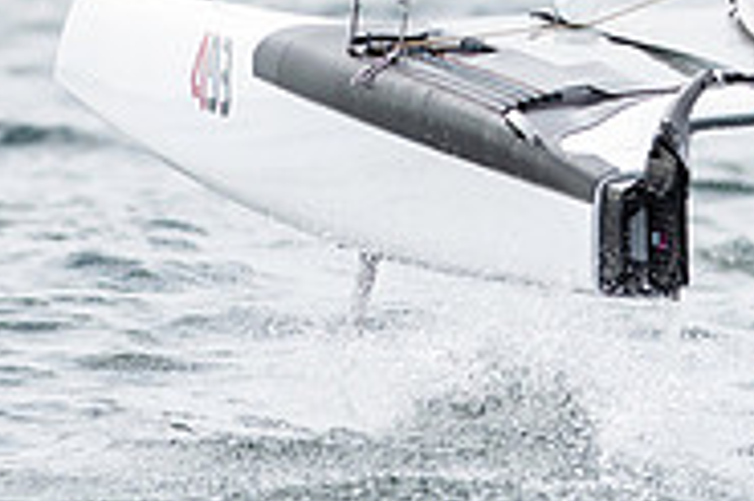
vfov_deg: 0.9
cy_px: -283
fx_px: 30635
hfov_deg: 1.4
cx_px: 791
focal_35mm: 1464
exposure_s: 1/5000
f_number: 5
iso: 400
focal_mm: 300
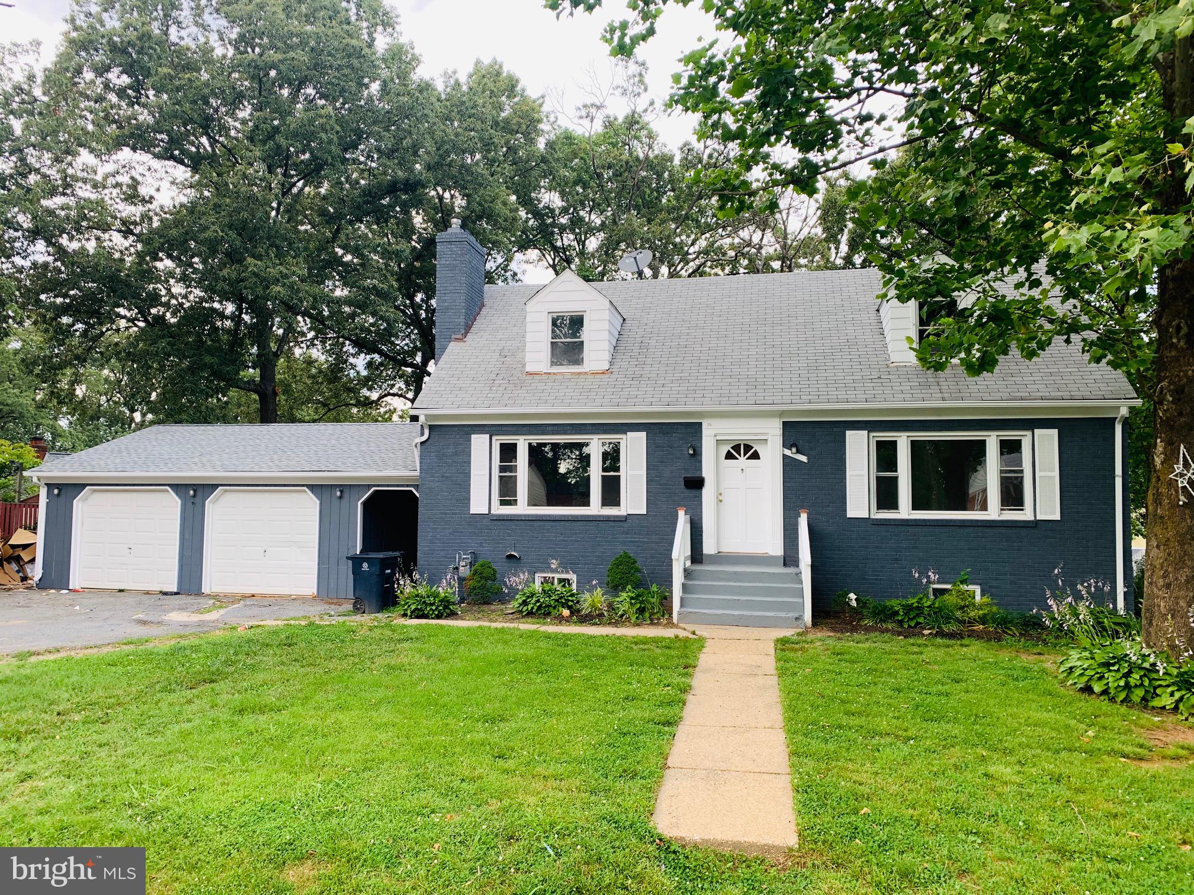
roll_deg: -1.2
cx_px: 597
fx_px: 897
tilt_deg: +4.0
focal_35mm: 26
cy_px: 448
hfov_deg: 67.3
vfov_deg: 53.1
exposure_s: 1/149
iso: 25
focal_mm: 4.25
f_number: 1.8
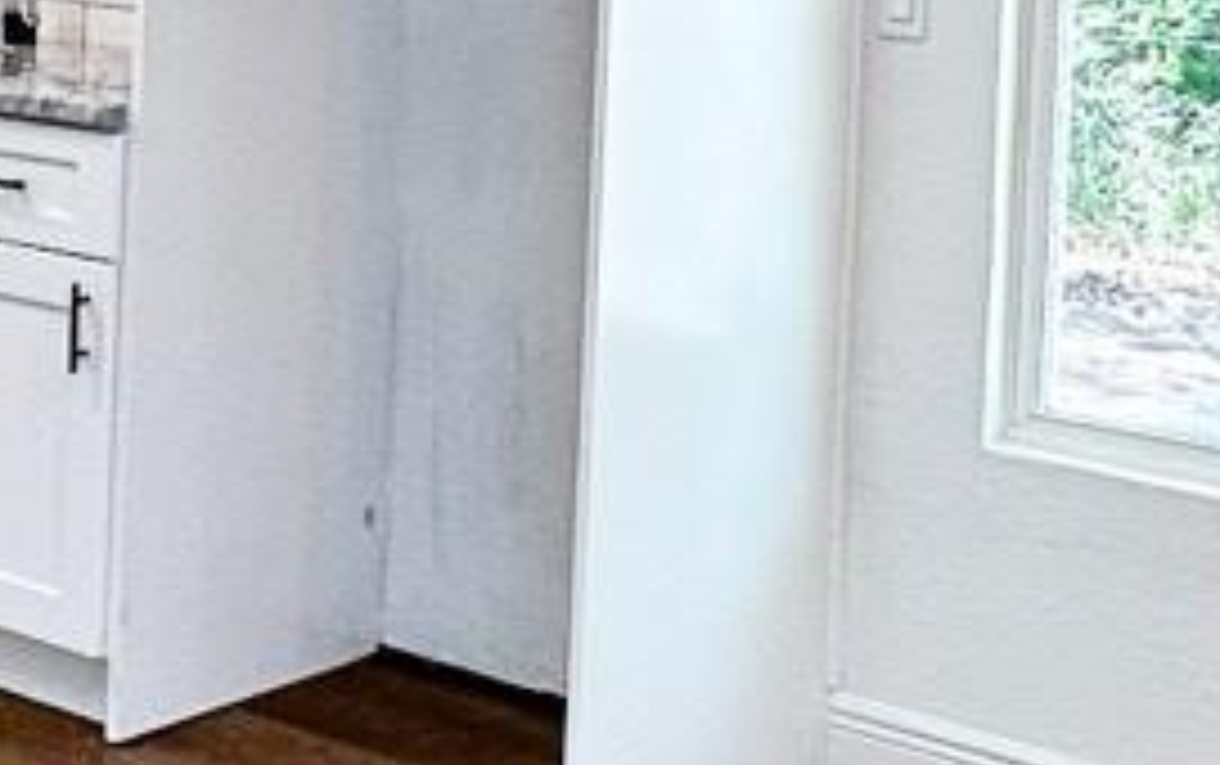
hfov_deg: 24.0
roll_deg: -2.5
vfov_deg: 15.0
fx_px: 2796
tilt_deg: -2.3
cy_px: -166
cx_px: 144
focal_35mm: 84
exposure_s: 1/120
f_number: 2.2
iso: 100
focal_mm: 2.22
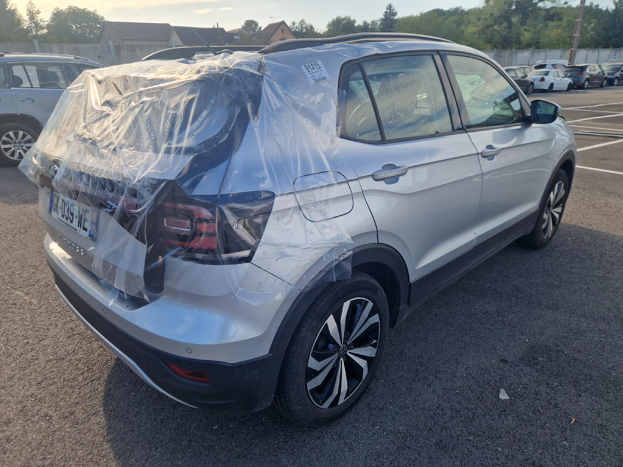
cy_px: 234
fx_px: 414
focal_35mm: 23
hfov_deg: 73.9
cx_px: 312
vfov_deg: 58.9
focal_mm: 5.4
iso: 50
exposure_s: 1/769
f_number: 1.8
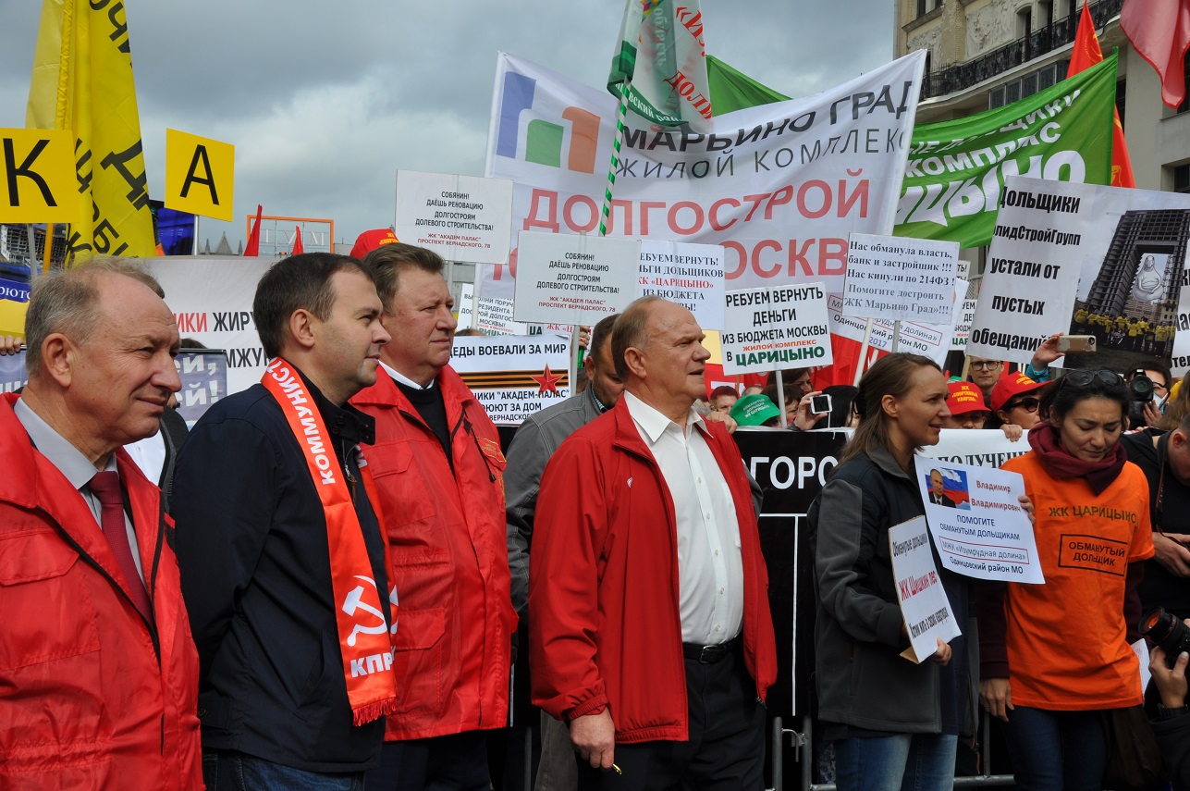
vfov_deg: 28.0
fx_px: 1585
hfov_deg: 41.2
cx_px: 595
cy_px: 396
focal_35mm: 48
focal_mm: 32
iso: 200
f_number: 13
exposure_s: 1/160
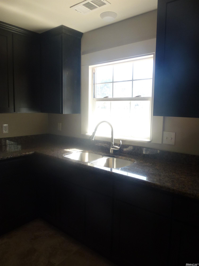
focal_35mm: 24
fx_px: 184
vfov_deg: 71.6
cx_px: 100
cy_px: 133
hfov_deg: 56.8
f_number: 3.3
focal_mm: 4.3
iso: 125
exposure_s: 1/60
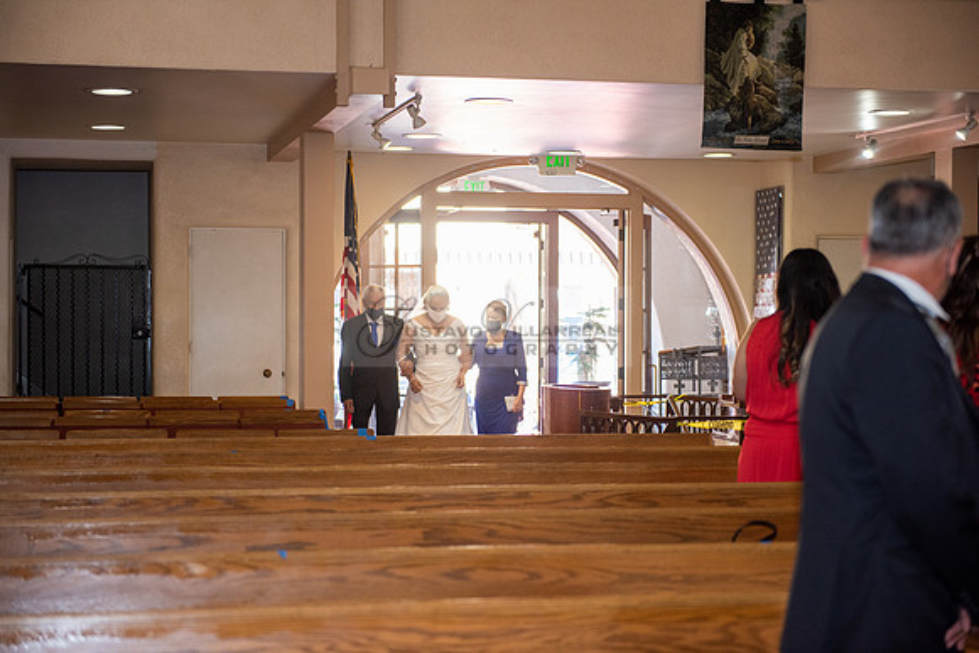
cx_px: 490
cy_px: 326
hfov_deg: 28.8
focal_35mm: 70
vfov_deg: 19.5
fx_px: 1904
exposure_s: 1/160
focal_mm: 70
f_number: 2.8
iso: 1000
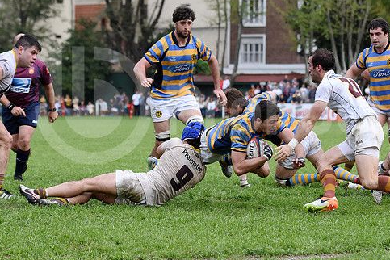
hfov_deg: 16.3
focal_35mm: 126
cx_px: 232
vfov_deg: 10.9
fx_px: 1365
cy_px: 107
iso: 800
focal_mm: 70
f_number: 3.5
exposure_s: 1/1000
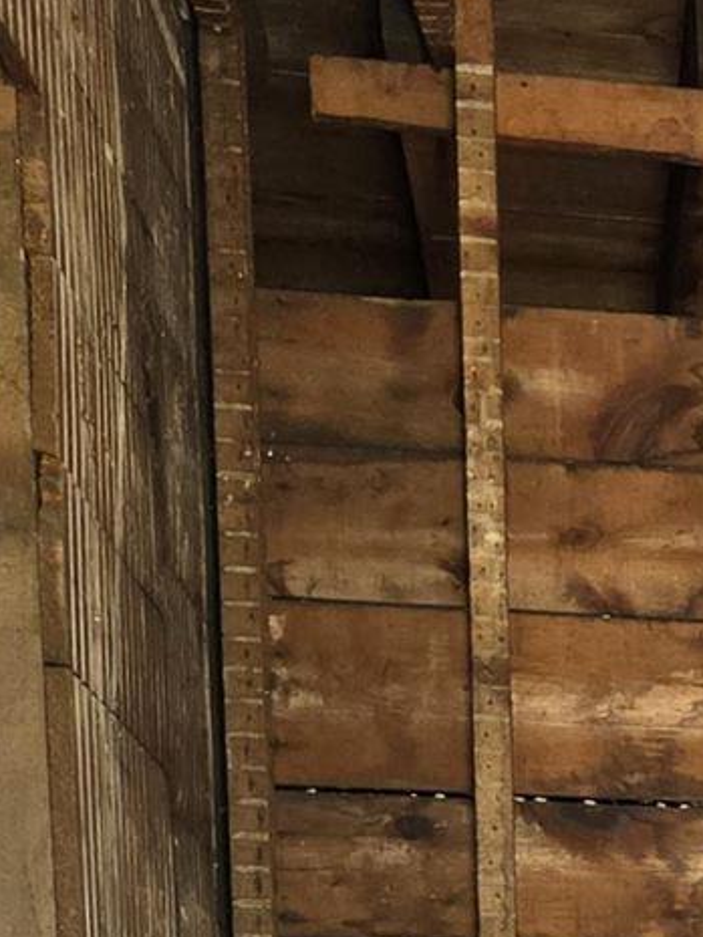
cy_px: 1497
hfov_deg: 11.8
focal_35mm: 114
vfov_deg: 15.6
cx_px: 1352
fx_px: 3085
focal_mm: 5.4
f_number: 1.8
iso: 250
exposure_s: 1/120
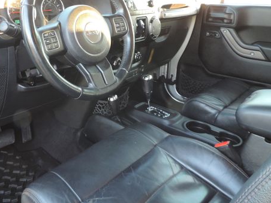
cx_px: 100
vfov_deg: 41.1
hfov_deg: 53.3
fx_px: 266
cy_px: 63
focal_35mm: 34
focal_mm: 4.3
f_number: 3
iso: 400
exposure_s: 1/15
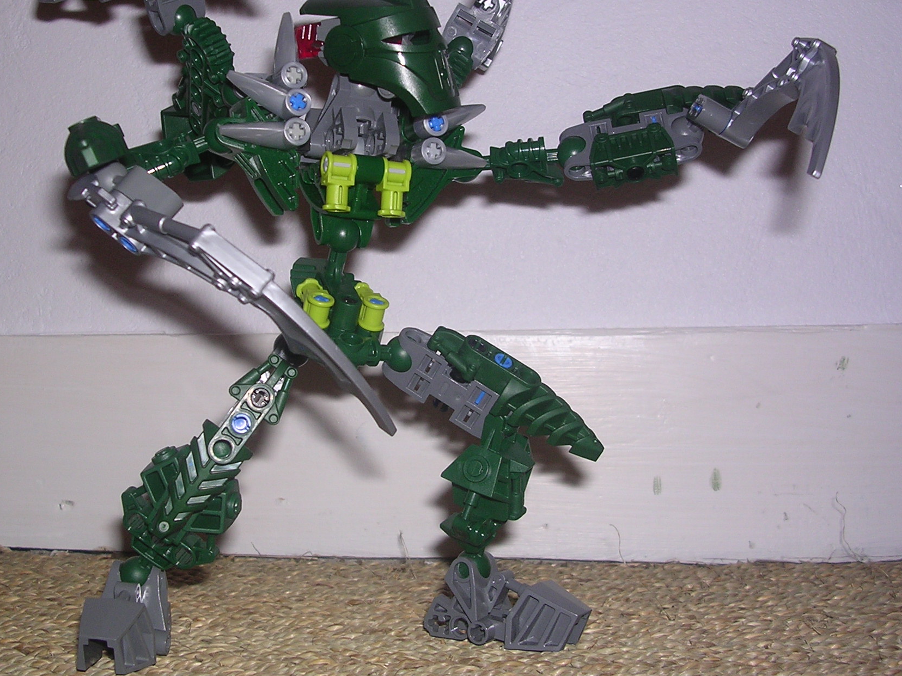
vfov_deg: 30.8
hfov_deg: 40.3
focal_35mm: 47
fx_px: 1225
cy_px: 292
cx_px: 374
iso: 100
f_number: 2.8
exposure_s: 1/60.1
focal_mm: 5.8
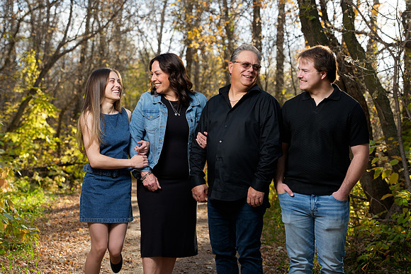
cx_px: 201
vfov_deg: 21.4
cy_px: 137
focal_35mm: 64
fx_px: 725
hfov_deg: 31.6
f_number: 3.5
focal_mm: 61
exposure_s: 1/160
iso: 400
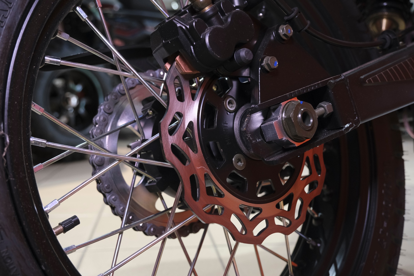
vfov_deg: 37.9
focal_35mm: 35
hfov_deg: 54.4
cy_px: 138
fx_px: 403
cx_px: 207
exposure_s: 1/100
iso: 1600
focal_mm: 23.5
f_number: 4
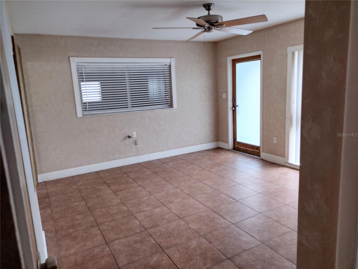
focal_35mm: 27
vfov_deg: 51.4
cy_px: 134
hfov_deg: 65.3
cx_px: 179
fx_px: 279
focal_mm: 4.71
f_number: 1.7
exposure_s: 1/60
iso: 117
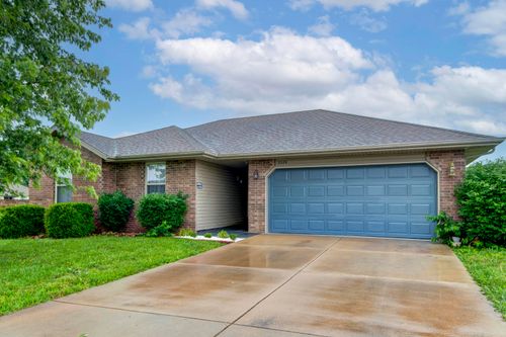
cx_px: 253
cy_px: 168
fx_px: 309
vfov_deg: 57.2
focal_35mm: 22
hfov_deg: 78.6
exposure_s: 1/30
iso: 100
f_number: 6.7
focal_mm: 22
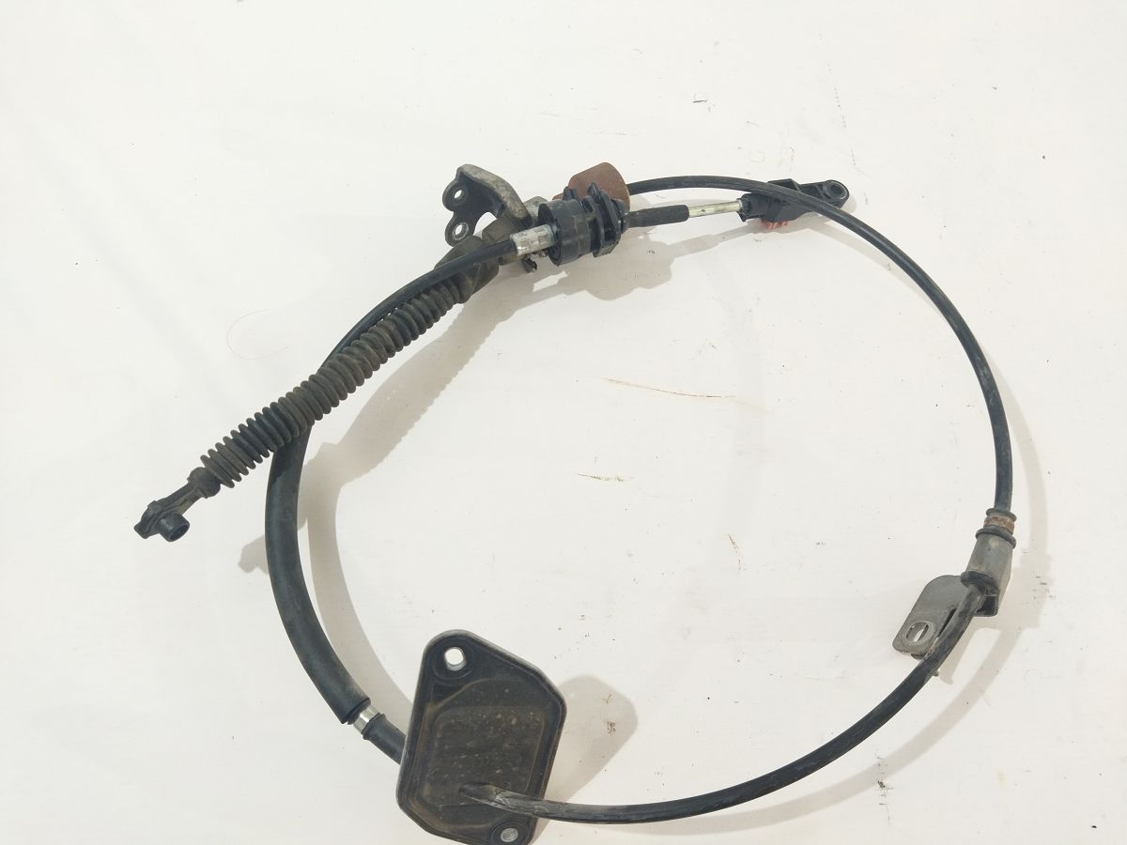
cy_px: 422
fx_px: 879
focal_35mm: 27
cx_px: 564
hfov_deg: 65.3
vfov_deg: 51.4
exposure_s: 1/50
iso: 170
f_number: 1.79
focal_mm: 4.71
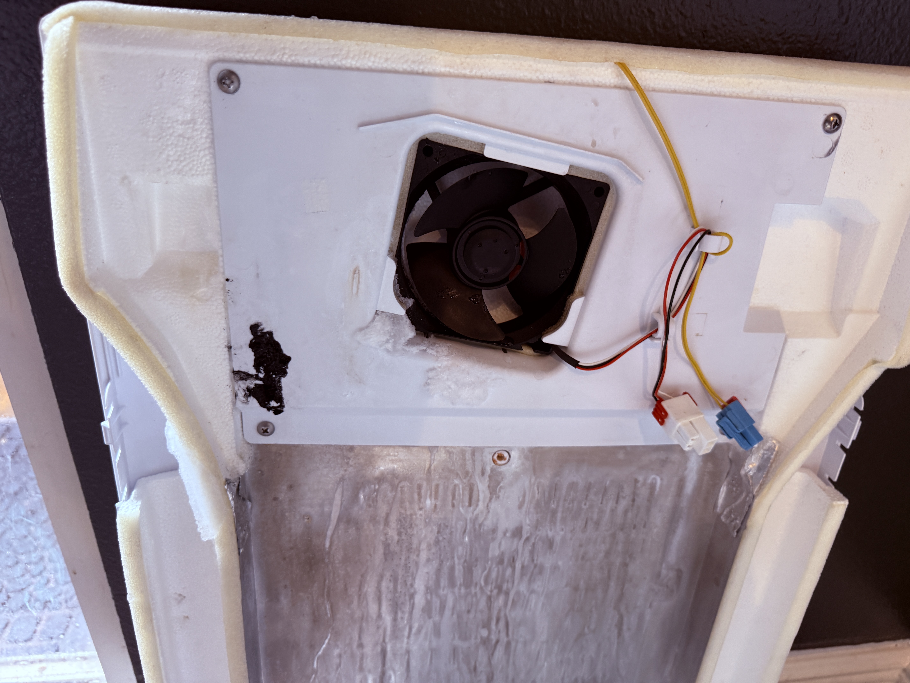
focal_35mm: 24
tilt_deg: -30.2
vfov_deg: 56.8
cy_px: 342
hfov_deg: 71.6
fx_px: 631
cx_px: 455
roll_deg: -4.5
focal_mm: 6.76
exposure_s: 1/120
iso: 200
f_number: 1.78
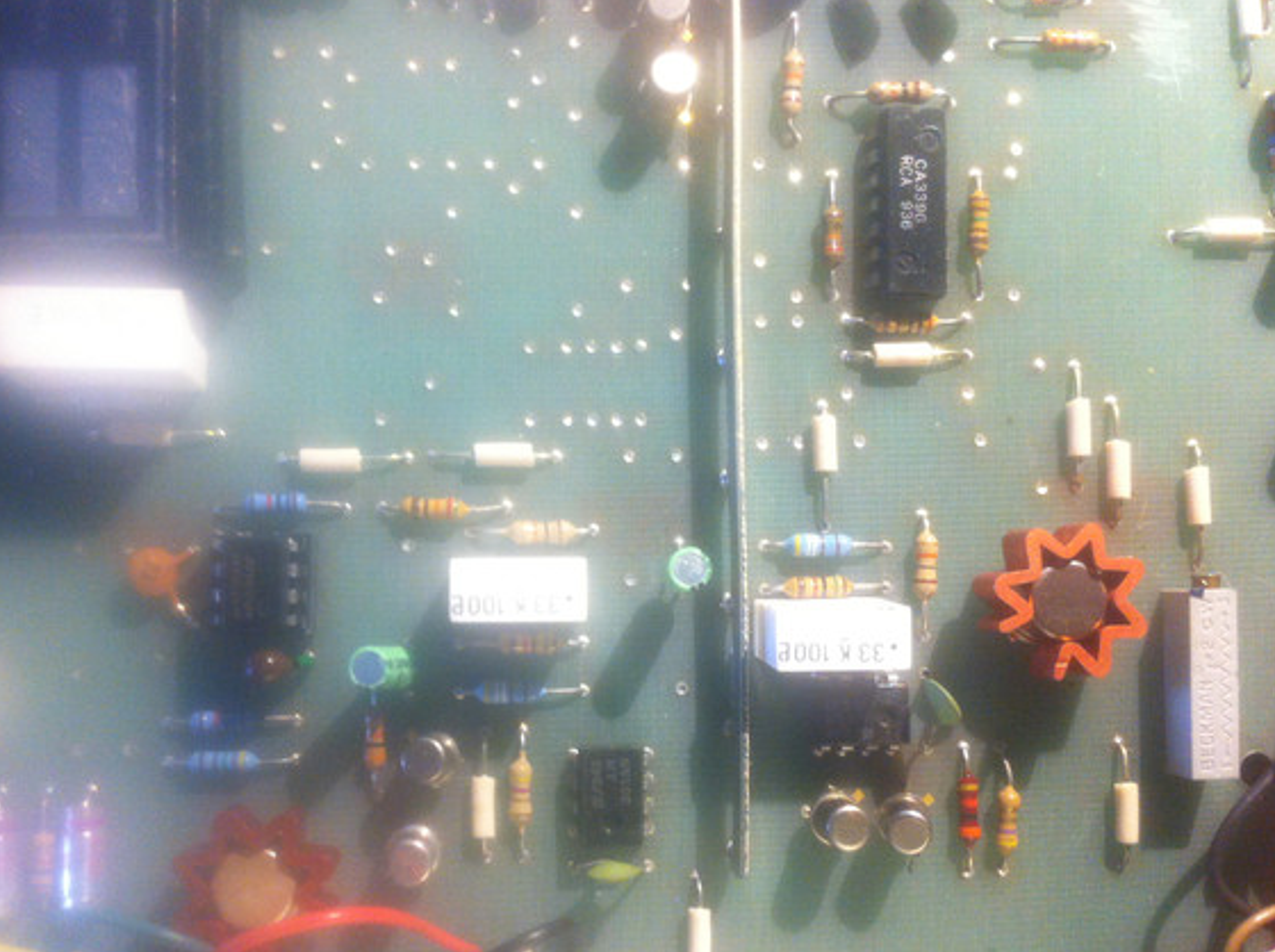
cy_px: 535
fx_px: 1471
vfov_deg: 35.8
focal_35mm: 40
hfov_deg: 46.8
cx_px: 556
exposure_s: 1/17
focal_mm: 3.85
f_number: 2.8
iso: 160
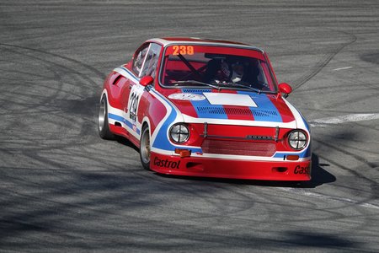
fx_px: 2800
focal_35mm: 266
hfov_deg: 7.7
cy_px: 126
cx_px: 190
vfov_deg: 5.2
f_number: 4.5
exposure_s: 1/800
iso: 100
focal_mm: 97.49
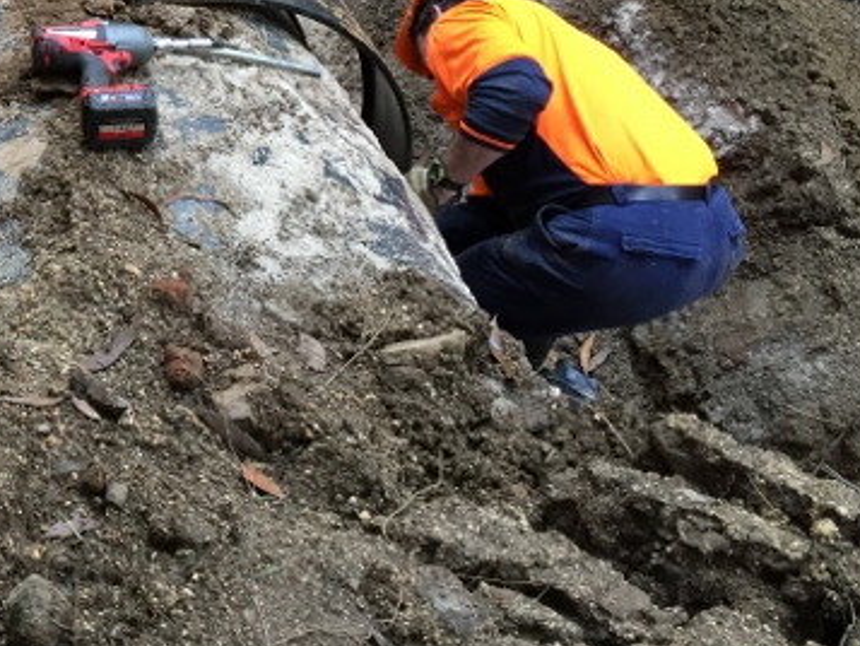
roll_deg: -5.6
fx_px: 1615
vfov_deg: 21.8
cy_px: 7
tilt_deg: -37.6
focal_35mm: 65
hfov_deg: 28.1
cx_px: 5
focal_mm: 4.15
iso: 32
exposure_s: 1/30
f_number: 2.2
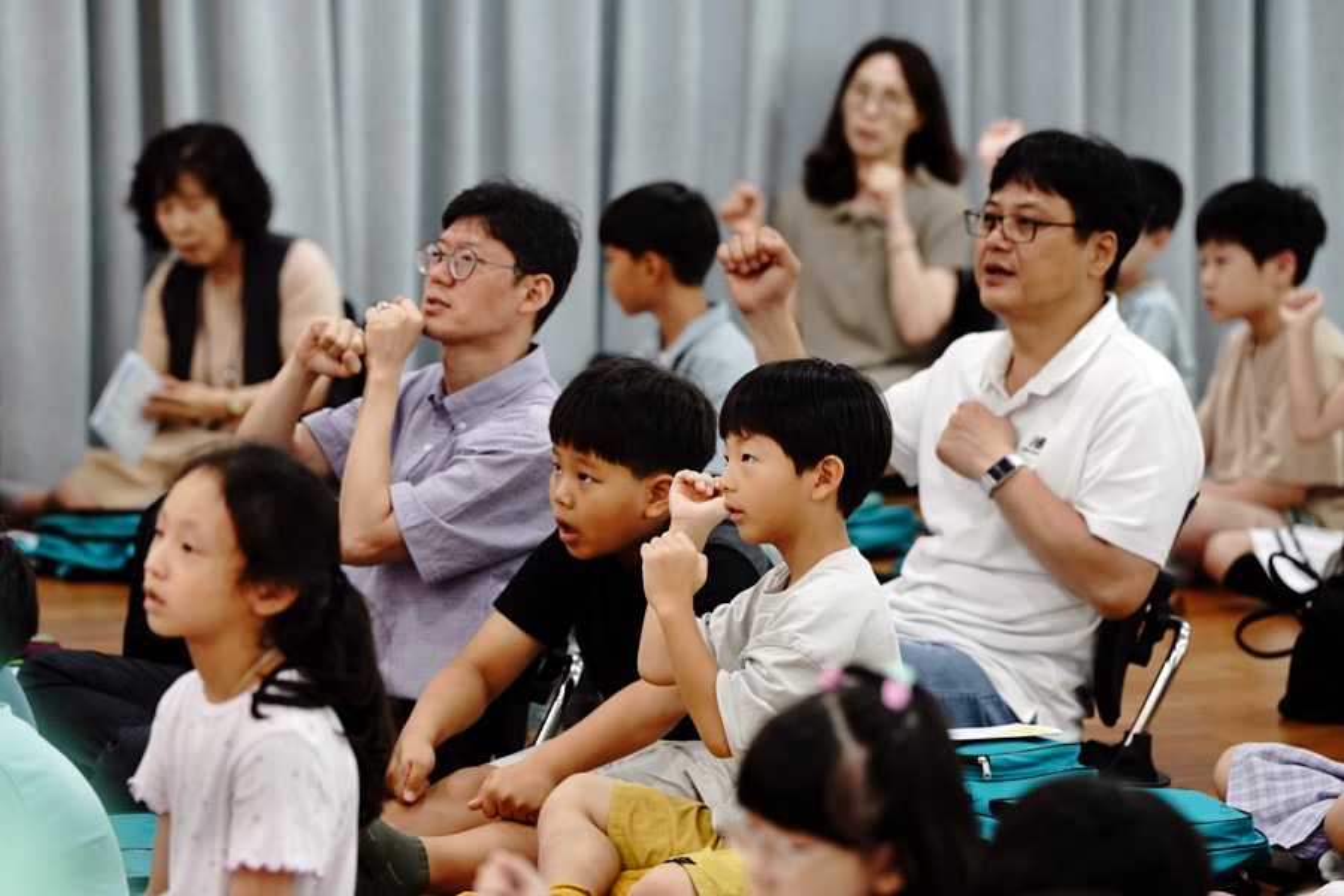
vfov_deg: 6.9
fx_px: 7466
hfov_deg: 10.3
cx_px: 672
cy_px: 448
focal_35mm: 200
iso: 2000
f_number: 4.5
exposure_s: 1/160
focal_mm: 200
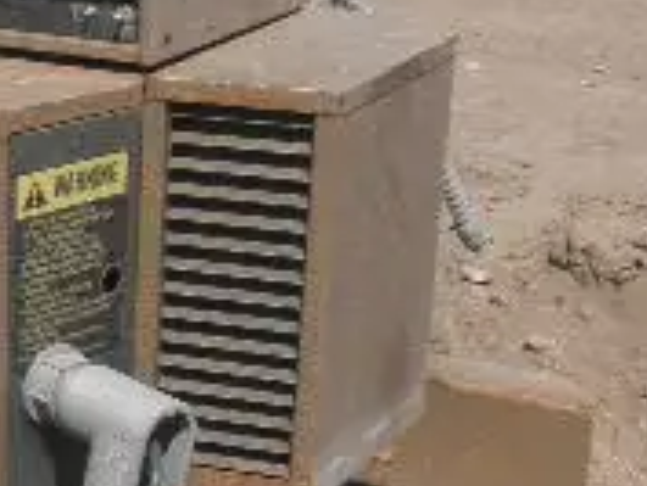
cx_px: -238
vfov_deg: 14.7
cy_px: 252
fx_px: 1889
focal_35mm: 101
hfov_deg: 17.9
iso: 64
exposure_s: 1/160
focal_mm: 5
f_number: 8.5
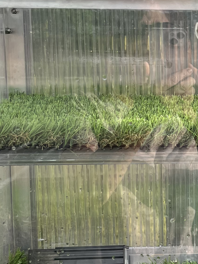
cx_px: 211
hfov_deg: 15.5
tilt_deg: -13.2
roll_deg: +1.1
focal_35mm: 93
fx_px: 709
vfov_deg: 21.1
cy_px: 128
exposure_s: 1/1279
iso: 50
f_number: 1.6
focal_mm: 5.1
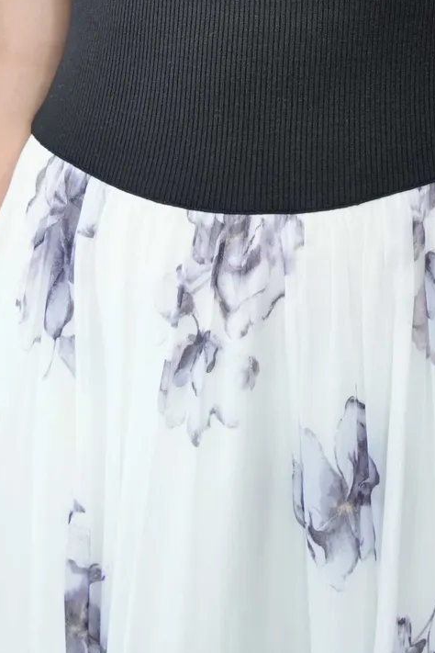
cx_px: 329
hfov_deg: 3.8
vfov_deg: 5.7
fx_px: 6543
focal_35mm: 361
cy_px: -269
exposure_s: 1/125
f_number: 4.5
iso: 640
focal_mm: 107
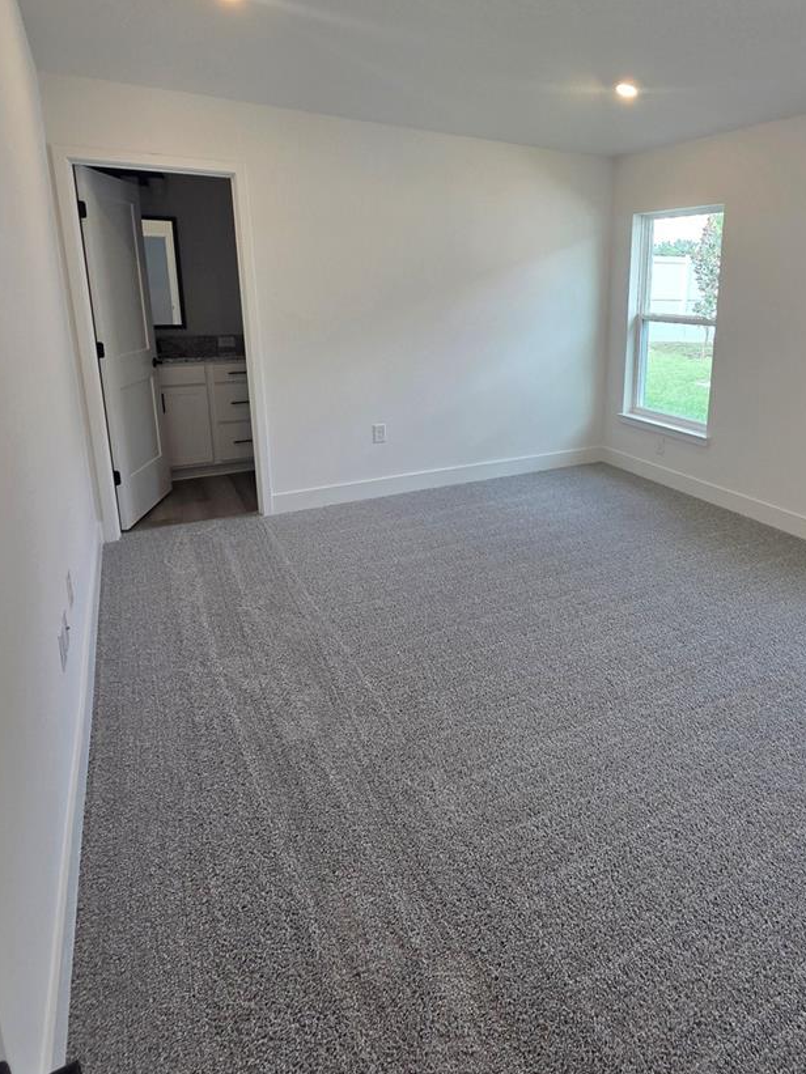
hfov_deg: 67.0
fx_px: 590
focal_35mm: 19
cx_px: 531
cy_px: 425
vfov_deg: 83.5
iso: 100
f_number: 2.2
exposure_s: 1/120
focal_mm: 2.2
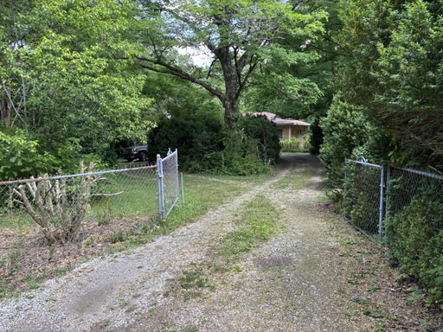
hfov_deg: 67.3
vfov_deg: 53.1
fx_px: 333
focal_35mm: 26
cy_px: 166
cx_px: 222
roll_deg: +0.4
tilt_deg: -6.4
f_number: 1.6
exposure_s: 1/190
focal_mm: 5.96
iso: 40
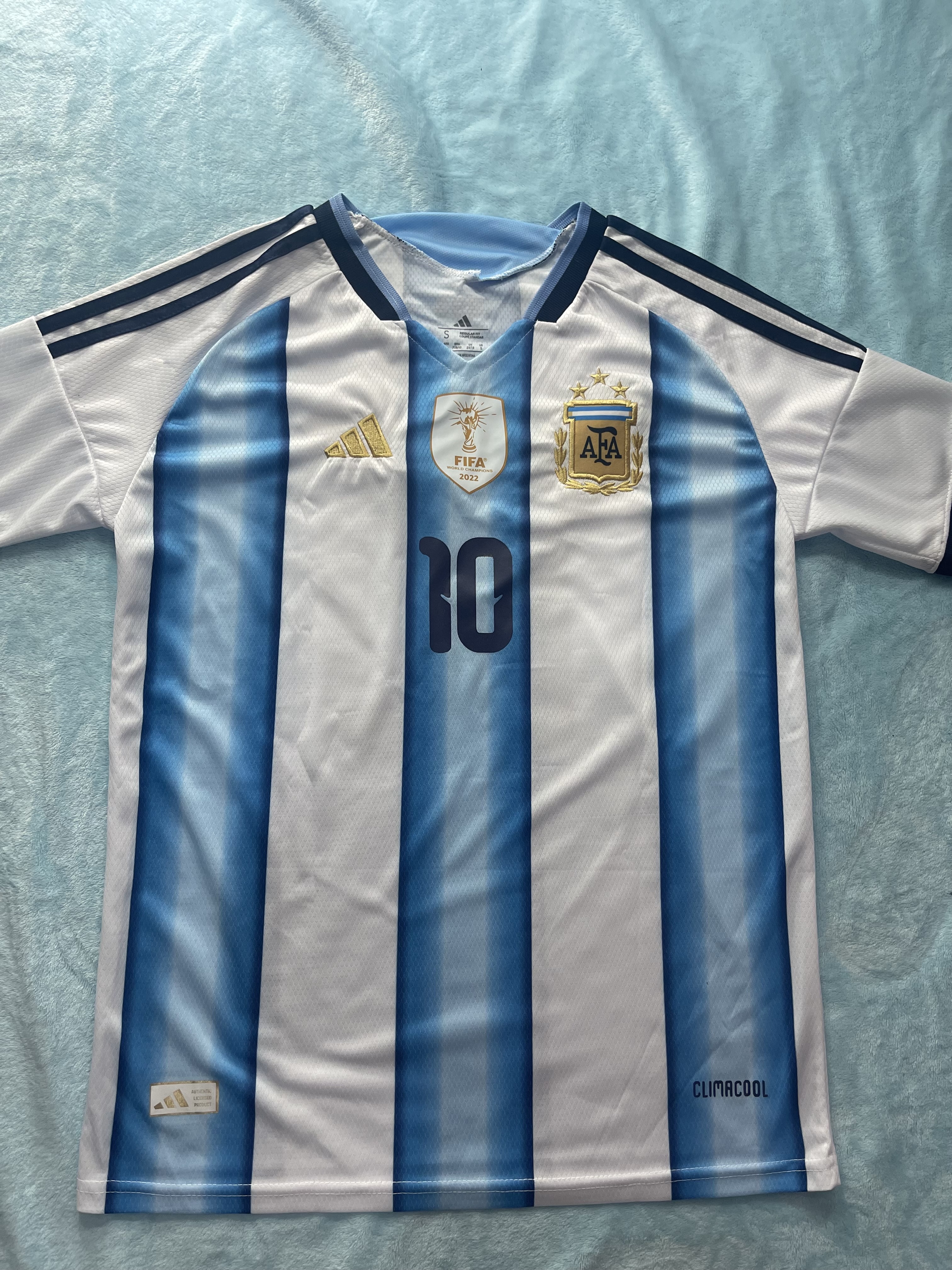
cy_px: 635
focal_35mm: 26
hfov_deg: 53.1
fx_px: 953
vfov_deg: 67.3
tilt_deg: -82.3
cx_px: 476
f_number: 1.6
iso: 125
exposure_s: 1/100
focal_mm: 5.1
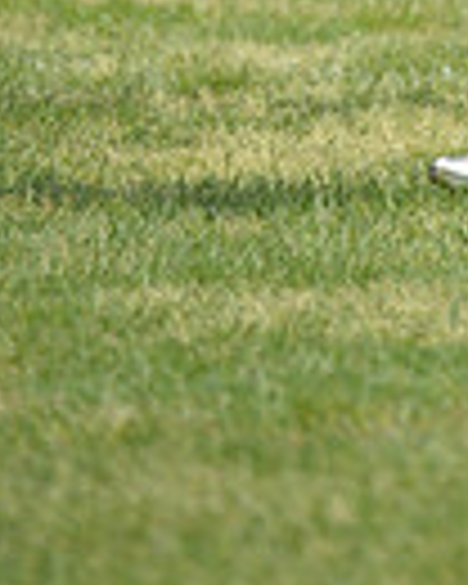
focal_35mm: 1256
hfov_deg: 1.2
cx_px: 734
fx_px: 21746
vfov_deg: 1.5
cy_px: -518
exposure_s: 1/2500
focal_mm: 300
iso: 640
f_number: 4
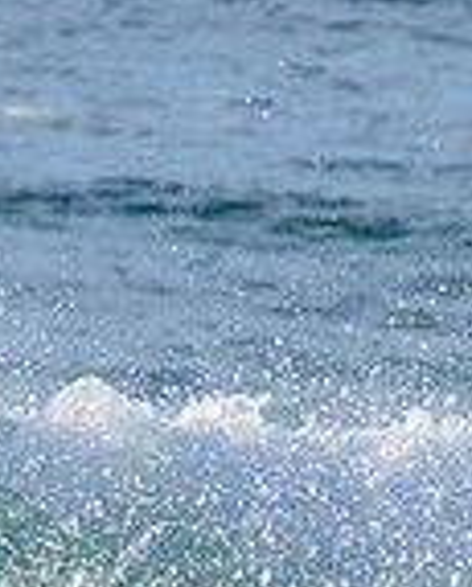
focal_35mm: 3036
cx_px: 353
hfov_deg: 0.5
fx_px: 52845
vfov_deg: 0.6
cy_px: 683
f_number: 11
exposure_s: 1/2000
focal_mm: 800
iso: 1000
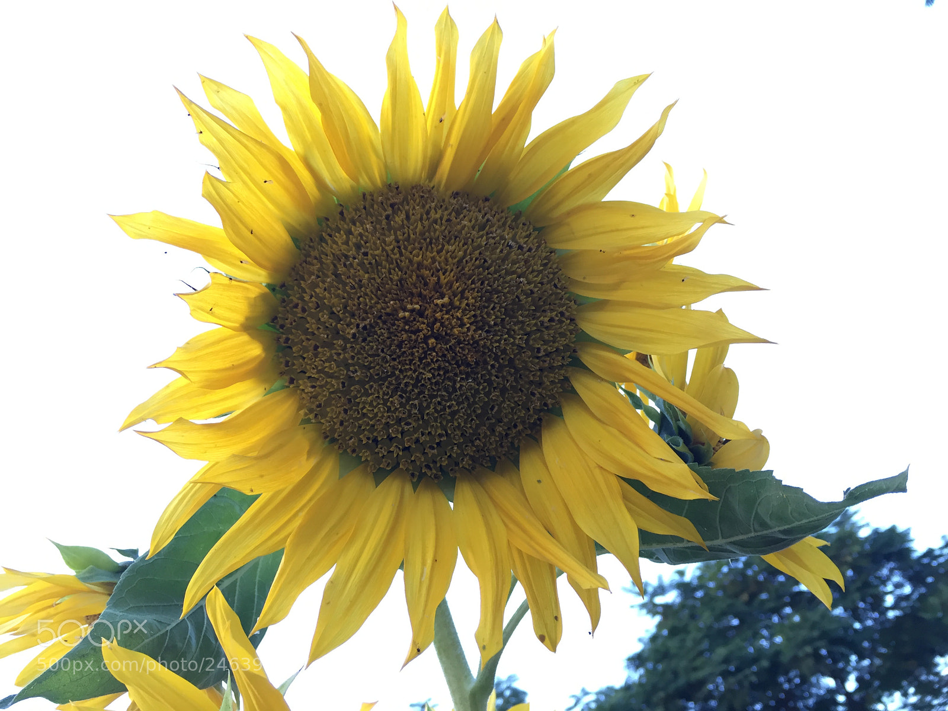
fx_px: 794
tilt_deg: +52.2
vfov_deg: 48.2
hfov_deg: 61.7
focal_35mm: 29
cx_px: 474
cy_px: 356
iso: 32
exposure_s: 1/33
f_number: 2.2
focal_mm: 4.15
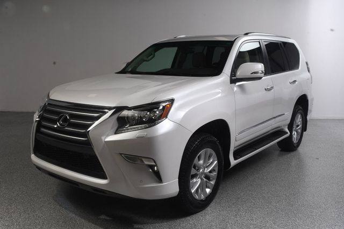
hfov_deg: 55.8
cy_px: 114
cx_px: 172
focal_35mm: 34
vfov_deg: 38.8
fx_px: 325
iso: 100
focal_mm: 23
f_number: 14
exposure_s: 1/160
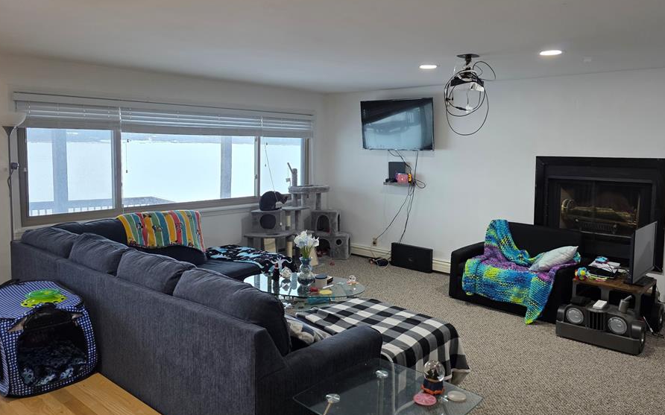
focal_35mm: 28
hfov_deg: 66.5
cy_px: 186
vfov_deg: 44.5
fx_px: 507
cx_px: 347
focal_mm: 6.3
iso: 320
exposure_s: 1/120
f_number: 1.7
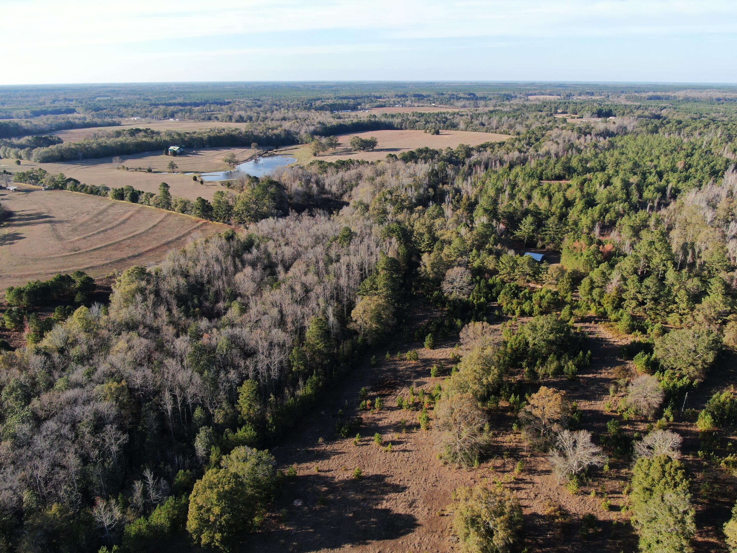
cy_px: 276
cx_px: 368
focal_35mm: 24
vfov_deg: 56.8
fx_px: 511
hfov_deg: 71.6
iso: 100
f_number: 2.8
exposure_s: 1/500
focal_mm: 4.39
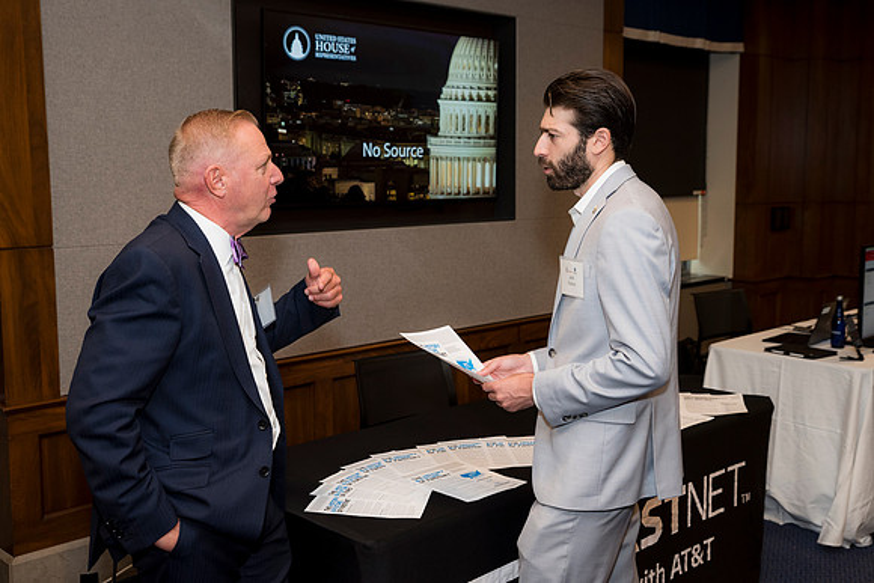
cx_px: 437
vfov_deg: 33.4
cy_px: 292
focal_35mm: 40
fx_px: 971
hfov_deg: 48.4
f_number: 5
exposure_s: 1/125
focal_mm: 40
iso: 800
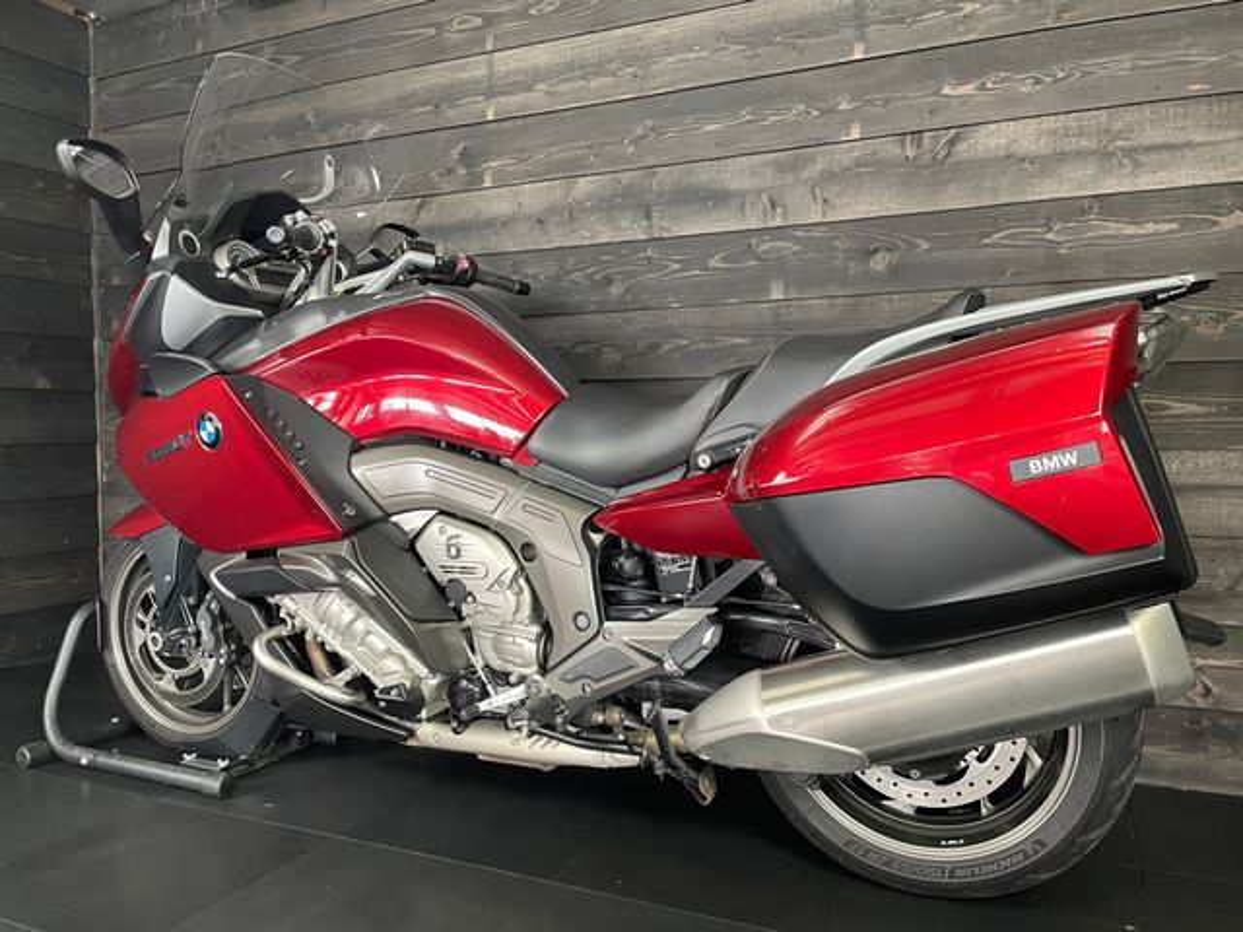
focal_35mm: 26
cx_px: 622
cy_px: 466
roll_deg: +0.7
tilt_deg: -3.0
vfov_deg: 53.1
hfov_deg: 67.3
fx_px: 934
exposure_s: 1/50
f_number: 1.6
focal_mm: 4.2
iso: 250
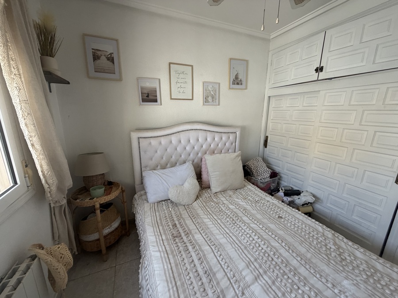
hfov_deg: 102.1
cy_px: 149
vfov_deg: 85.7
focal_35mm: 14
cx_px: 199
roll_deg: -0.2
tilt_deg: -12.3
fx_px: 161
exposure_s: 1/121
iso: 250
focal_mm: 2.22
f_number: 2.2
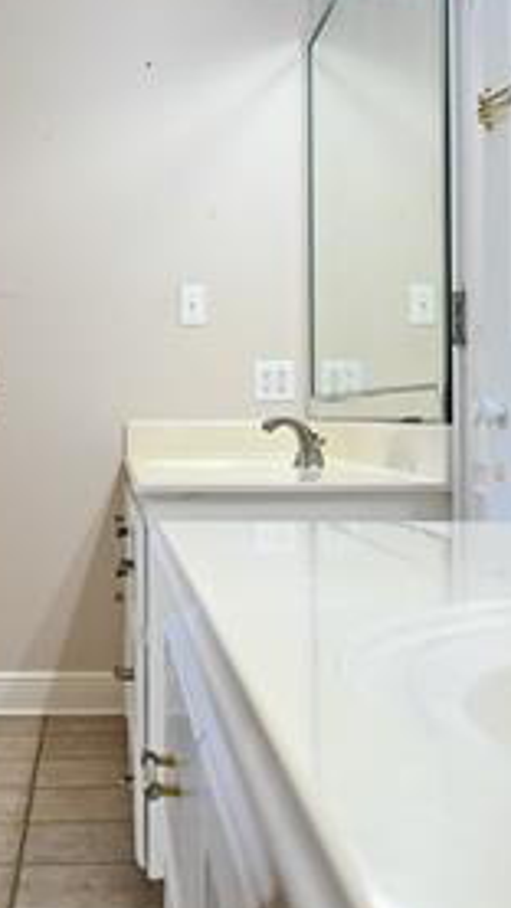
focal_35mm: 58
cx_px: 111
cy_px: 392
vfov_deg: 35.9
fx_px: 1396
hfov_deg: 20.5
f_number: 6.3
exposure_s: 1/320
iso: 2500
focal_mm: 24
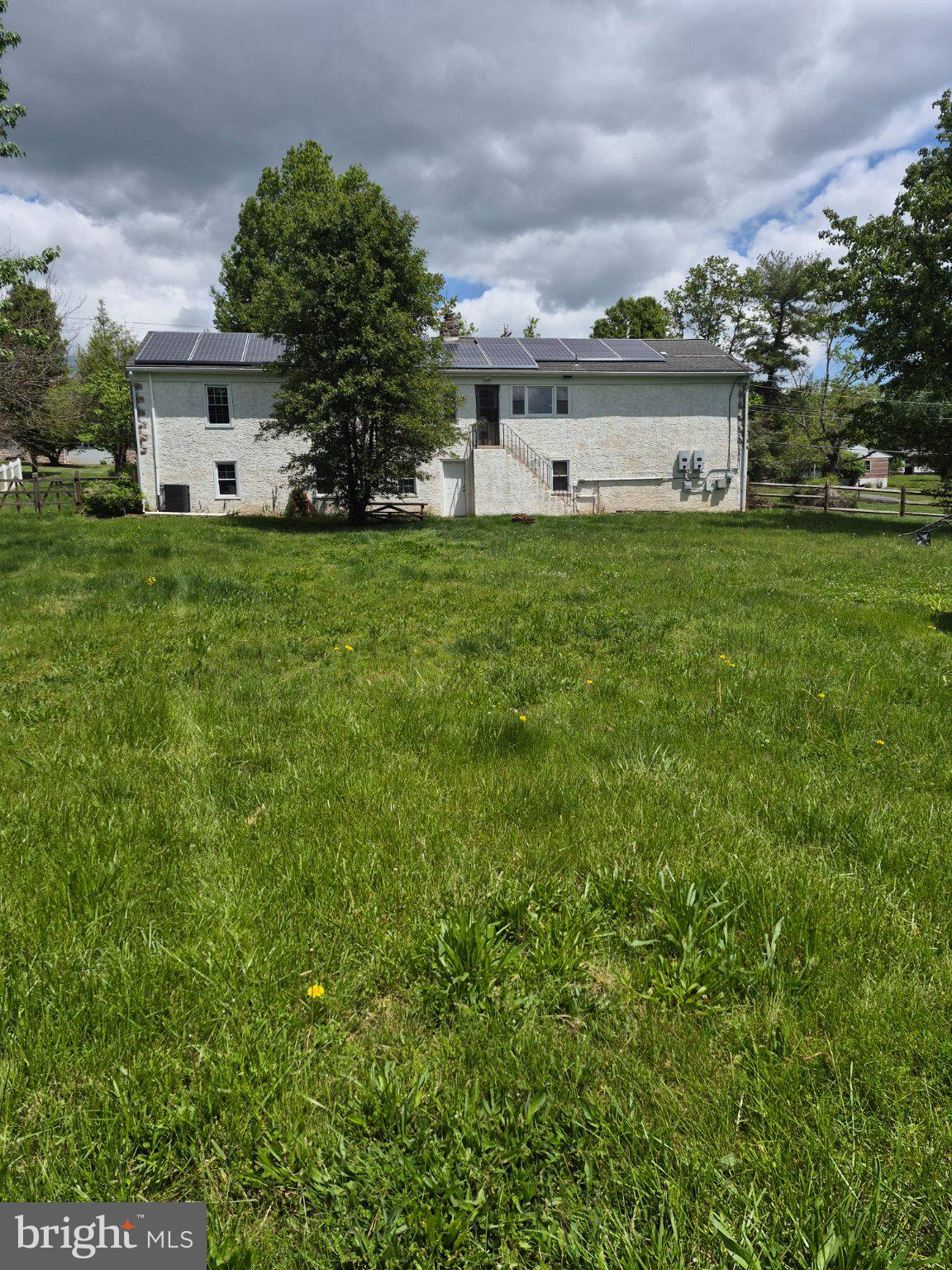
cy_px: 635
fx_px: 843
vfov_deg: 73.9
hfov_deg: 58.9
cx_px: 476
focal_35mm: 23
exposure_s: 1/3040
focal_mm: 5.4
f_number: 1.8
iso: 25
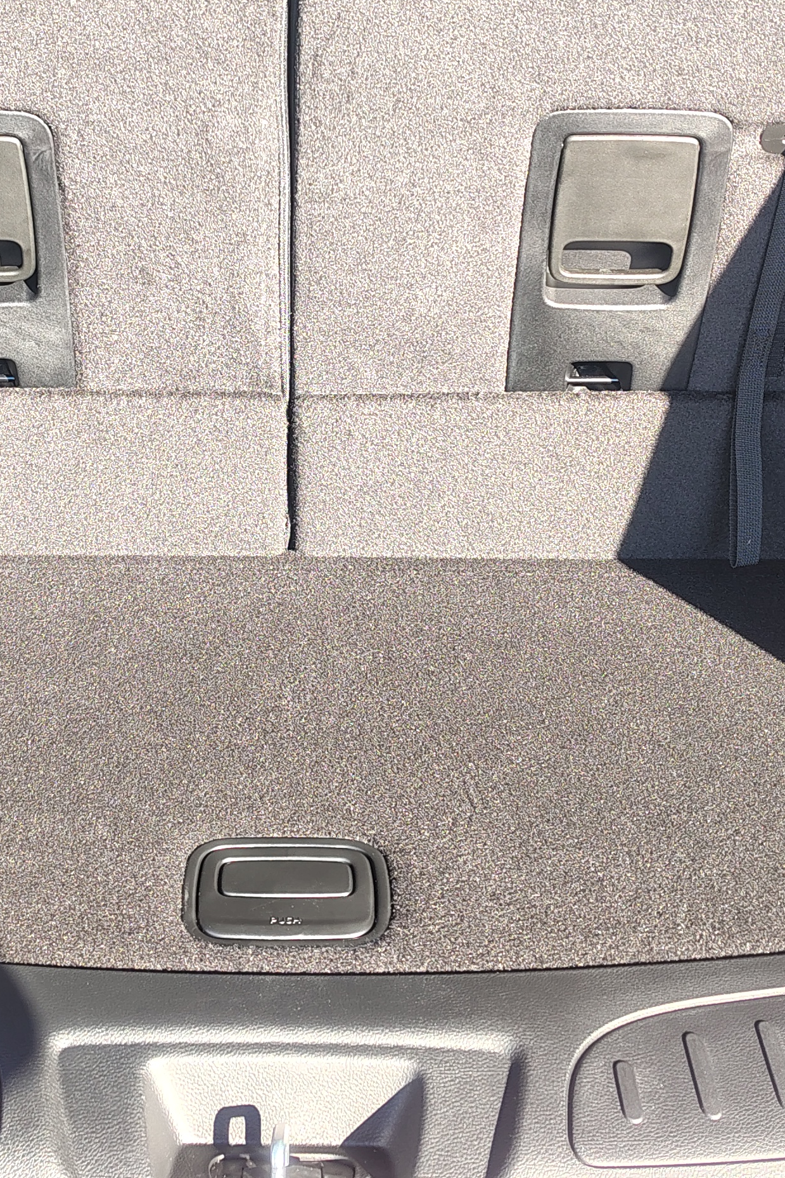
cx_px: 250
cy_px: 354
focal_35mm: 55
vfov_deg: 35.7
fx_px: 1799
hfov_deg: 24.5
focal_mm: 5.56
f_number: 1.8
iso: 115
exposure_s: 1/111
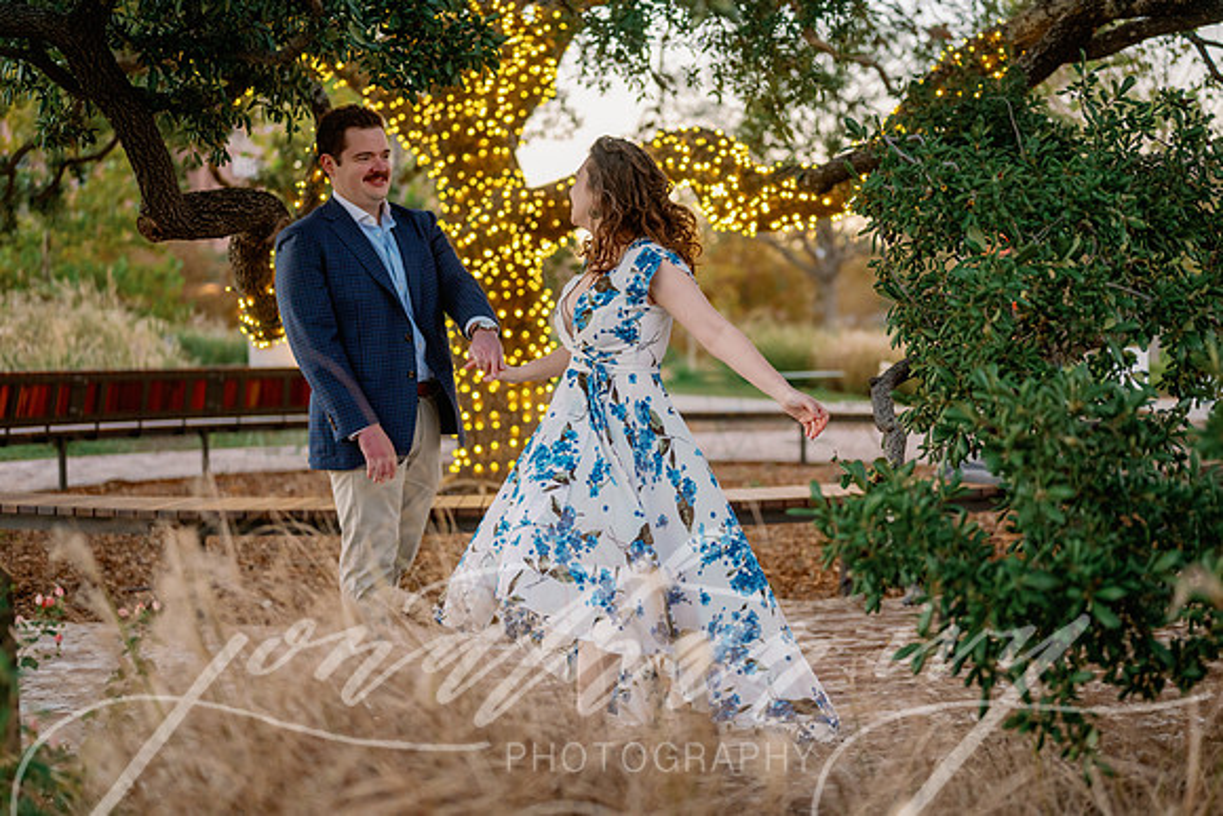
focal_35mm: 50
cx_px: 612
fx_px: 1699
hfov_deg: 39.6
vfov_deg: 27.0
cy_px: 408
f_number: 1.8
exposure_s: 1/400
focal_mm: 50
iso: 640
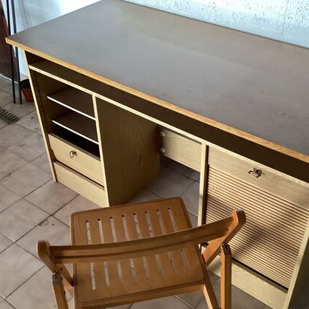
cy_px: 177
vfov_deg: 39.9
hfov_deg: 40.0
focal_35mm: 42
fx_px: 424
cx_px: 163
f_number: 2.4
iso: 250
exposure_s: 1/50
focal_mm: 3.3
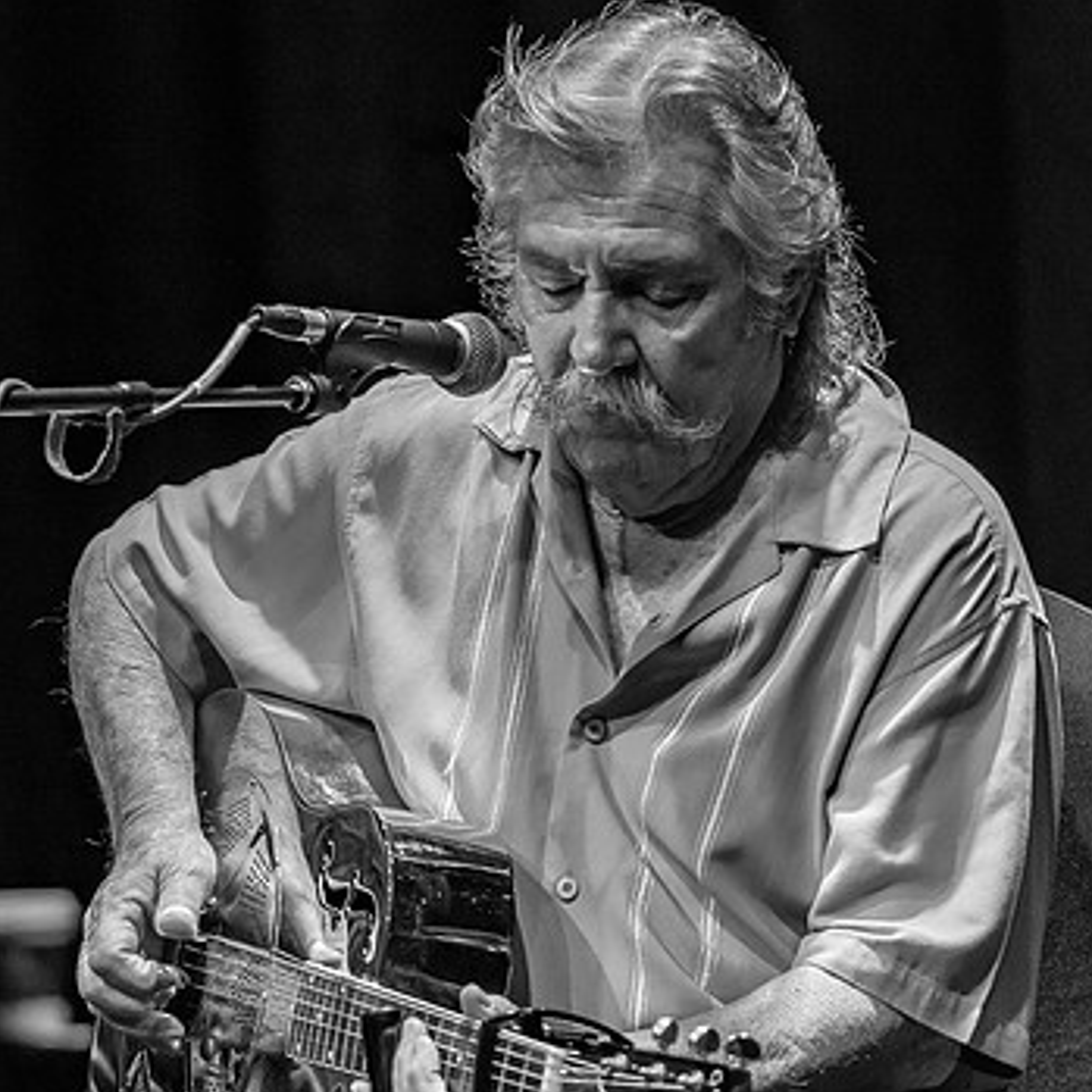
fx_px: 17238
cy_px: 681
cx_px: 680
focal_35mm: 483
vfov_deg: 3.6
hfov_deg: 3.6
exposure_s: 1/160
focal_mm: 200
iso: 1600
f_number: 4
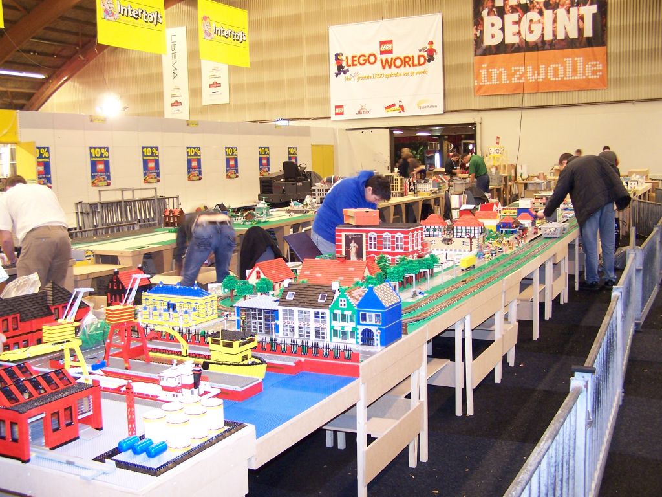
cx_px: 331
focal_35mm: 38
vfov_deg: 37.7
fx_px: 727
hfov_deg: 49.0
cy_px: 248
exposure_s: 1/6
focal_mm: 6.3
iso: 140
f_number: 2.8
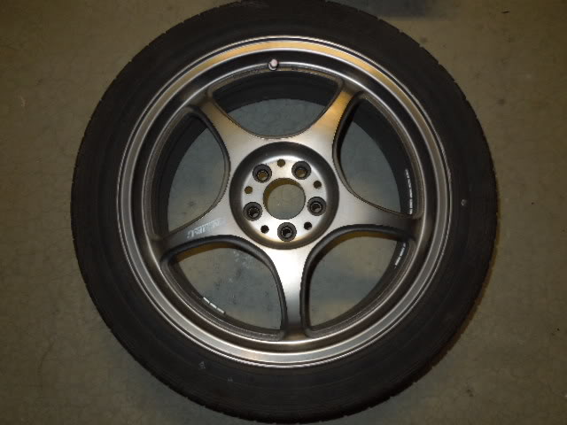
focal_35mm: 25
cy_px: 212
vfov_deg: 54.9
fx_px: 409
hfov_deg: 69.4
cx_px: 284
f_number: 3.3
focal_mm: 4.5
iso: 200
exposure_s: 1/30
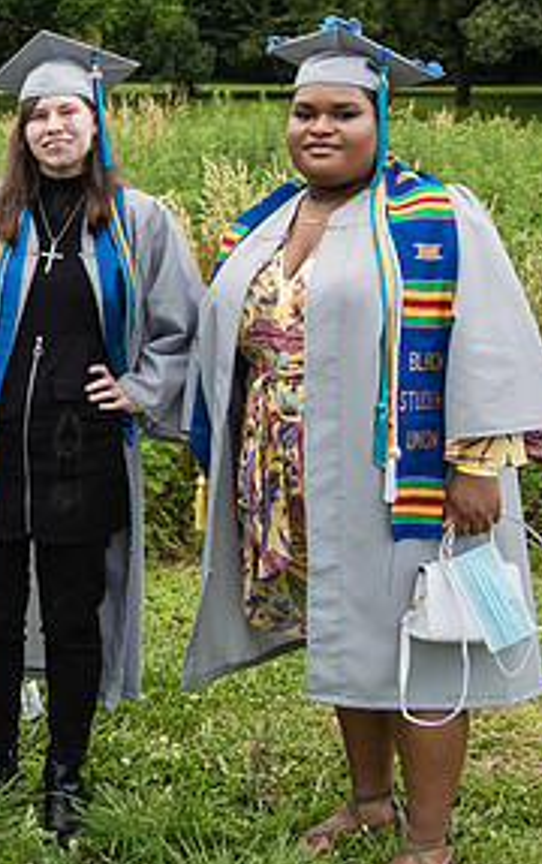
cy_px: 227
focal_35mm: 66
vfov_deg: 30.6
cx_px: -326
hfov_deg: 17.3
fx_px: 1556
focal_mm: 28
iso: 200
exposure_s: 1/400
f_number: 5.6
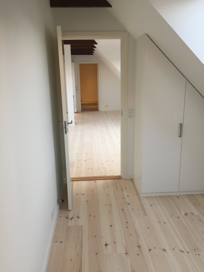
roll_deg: +1.1
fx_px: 228
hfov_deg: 48.2
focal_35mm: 29
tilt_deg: -13.9
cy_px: 136
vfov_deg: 61.7
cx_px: 102
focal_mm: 4.15
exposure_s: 1/50
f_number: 2.2
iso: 32
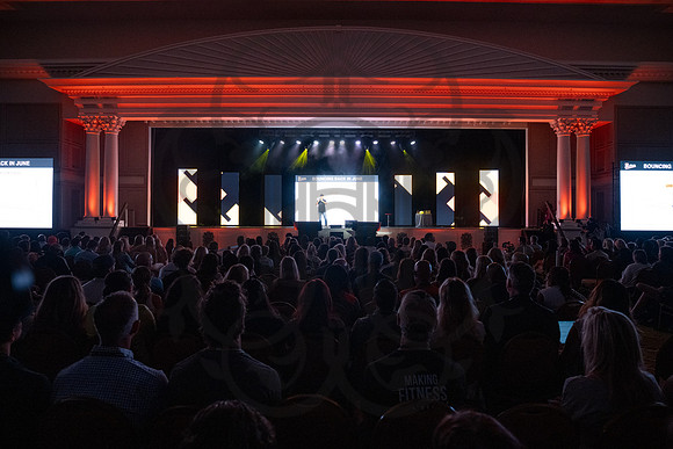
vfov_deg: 61.3
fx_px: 379
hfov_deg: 83.2
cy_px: 224
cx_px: 336
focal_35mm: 20
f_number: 4
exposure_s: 1/125
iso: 2000
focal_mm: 20
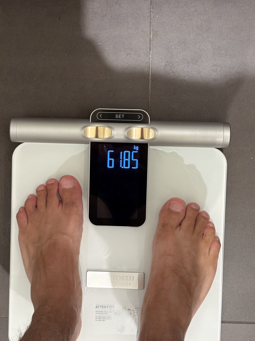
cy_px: 163
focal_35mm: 59
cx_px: 111
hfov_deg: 24.8
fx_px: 580
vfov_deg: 32.7
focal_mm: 5.96
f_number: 1.6
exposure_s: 1/33
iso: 125
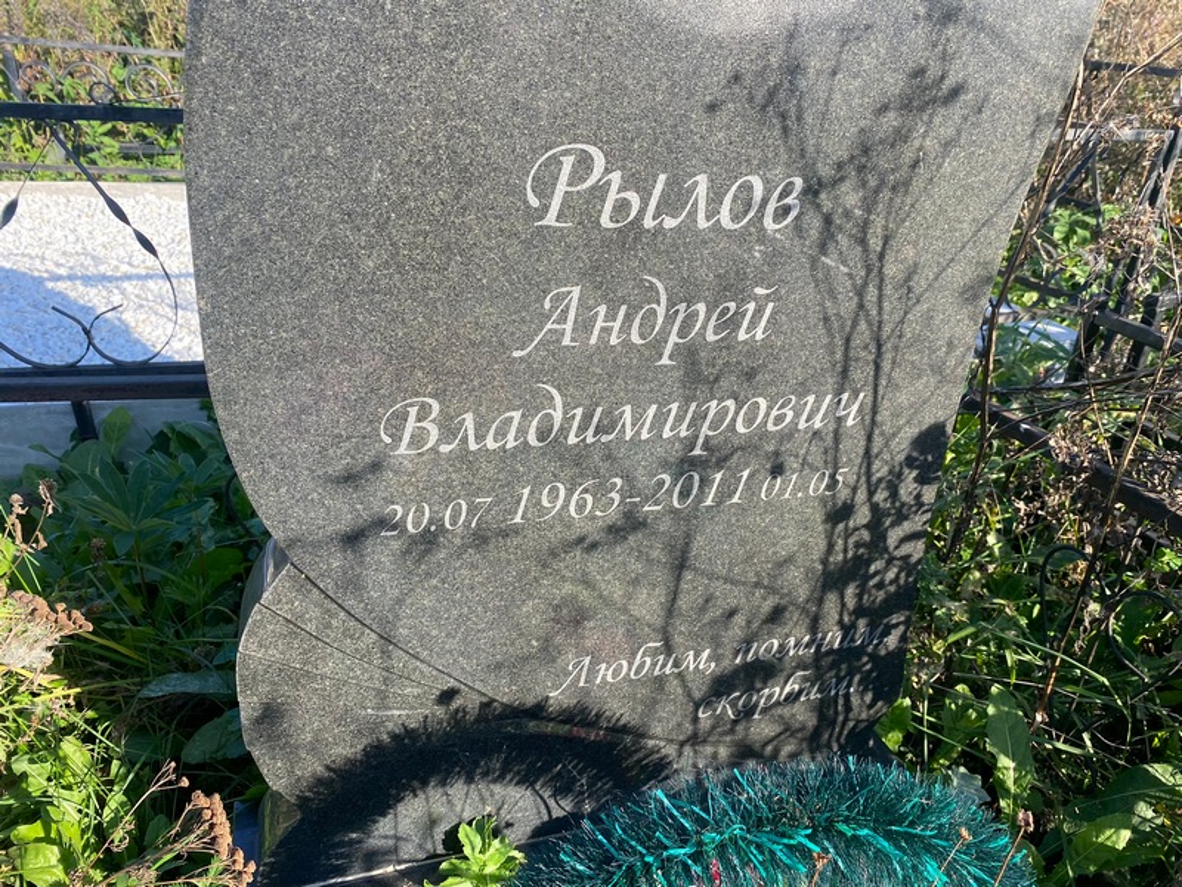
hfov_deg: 67.3
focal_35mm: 26
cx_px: 591
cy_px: 444
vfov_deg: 53.1
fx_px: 888
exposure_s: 1/715
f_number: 1.8
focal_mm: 4.25
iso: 32
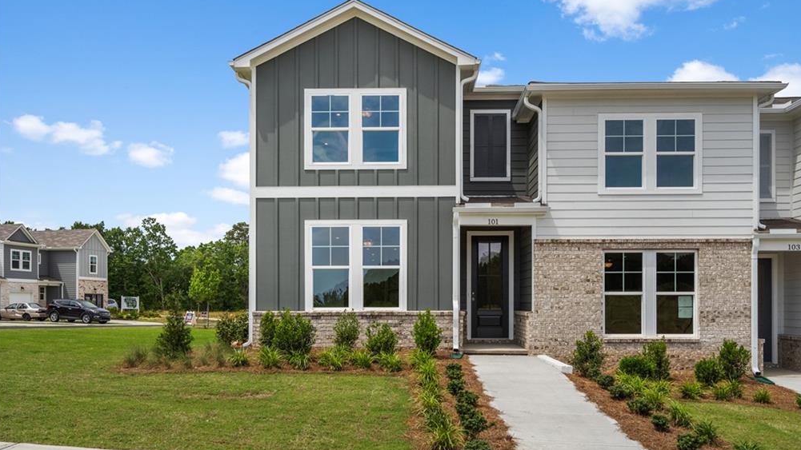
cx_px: 405
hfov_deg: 64.3
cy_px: 228
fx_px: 637
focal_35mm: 30
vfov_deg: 38.9
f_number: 6.3
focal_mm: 28
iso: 1250
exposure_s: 1/2000
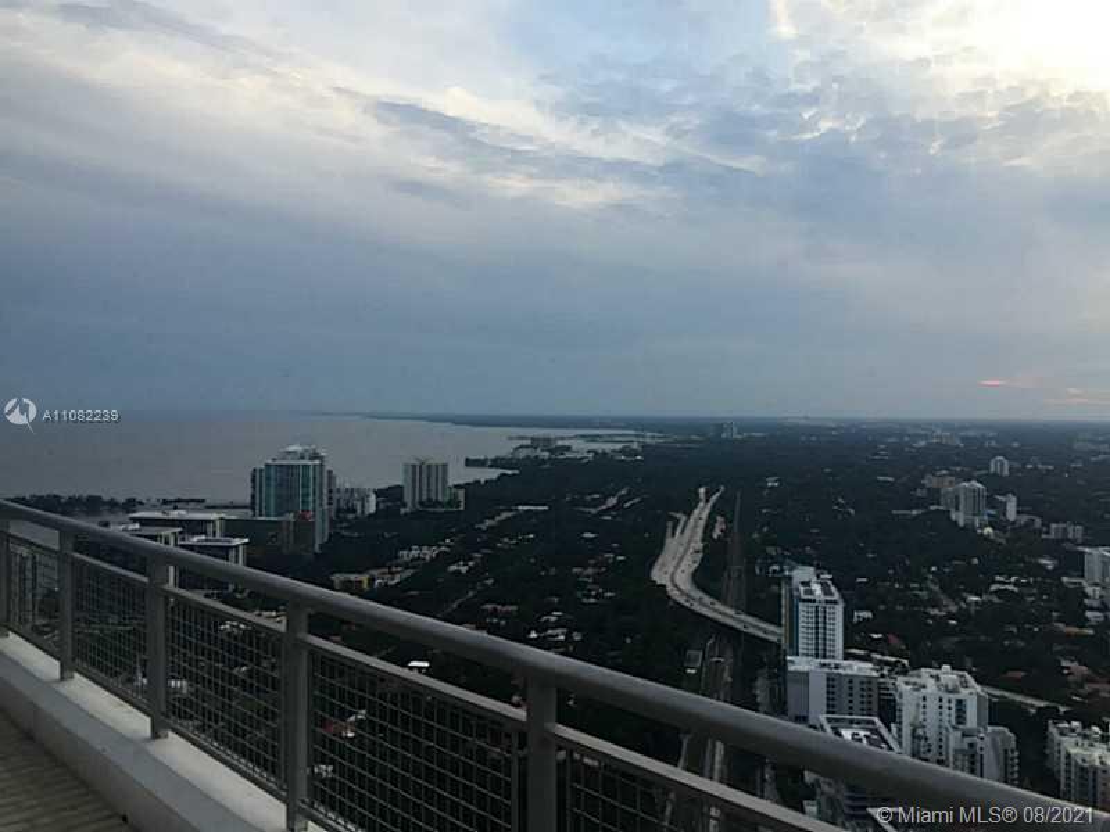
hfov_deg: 61.7
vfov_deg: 48.2
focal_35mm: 29
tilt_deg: -0.8
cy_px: 416
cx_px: 555
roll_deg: -1.3
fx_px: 930
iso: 40
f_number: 2.2
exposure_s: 1/120
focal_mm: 4.15
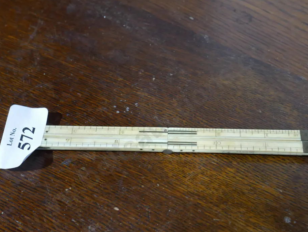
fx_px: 499
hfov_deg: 34.3
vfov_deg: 26.1
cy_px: 127
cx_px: 159
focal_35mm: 56
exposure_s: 1/60
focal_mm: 25
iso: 1600
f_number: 5.6
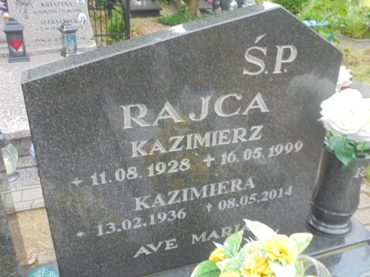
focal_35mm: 34
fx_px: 363
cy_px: 138
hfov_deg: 54.0
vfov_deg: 41.8
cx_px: 185
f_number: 4
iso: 100
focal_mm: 6.1
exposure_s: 1/50
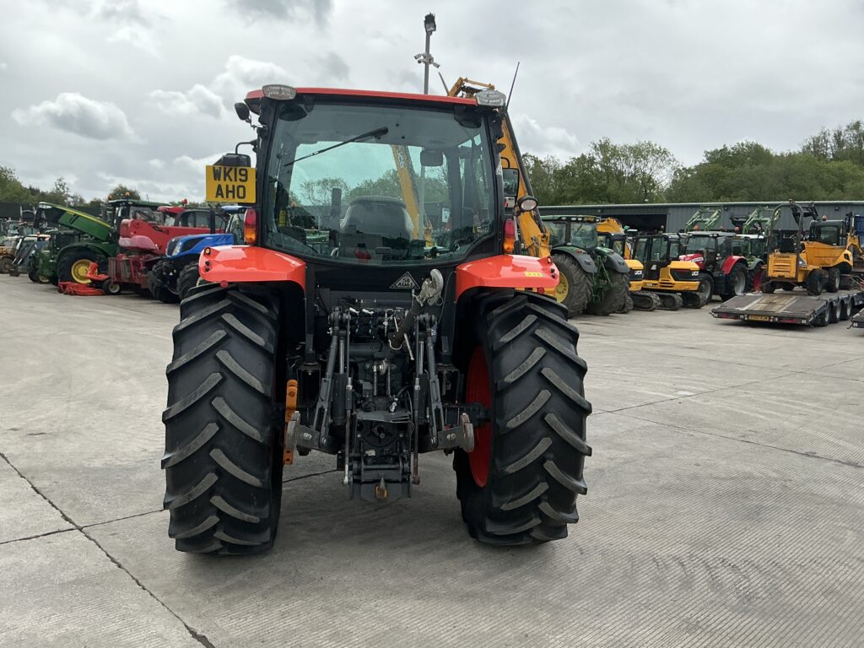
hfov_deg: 63.4
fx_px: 699
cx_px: 432
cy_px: 324
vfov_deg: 49.7
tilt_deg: -4.9
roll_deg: -5.4
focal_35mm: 28
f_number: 1.8
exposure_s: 1/1675
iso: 25
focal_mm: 3
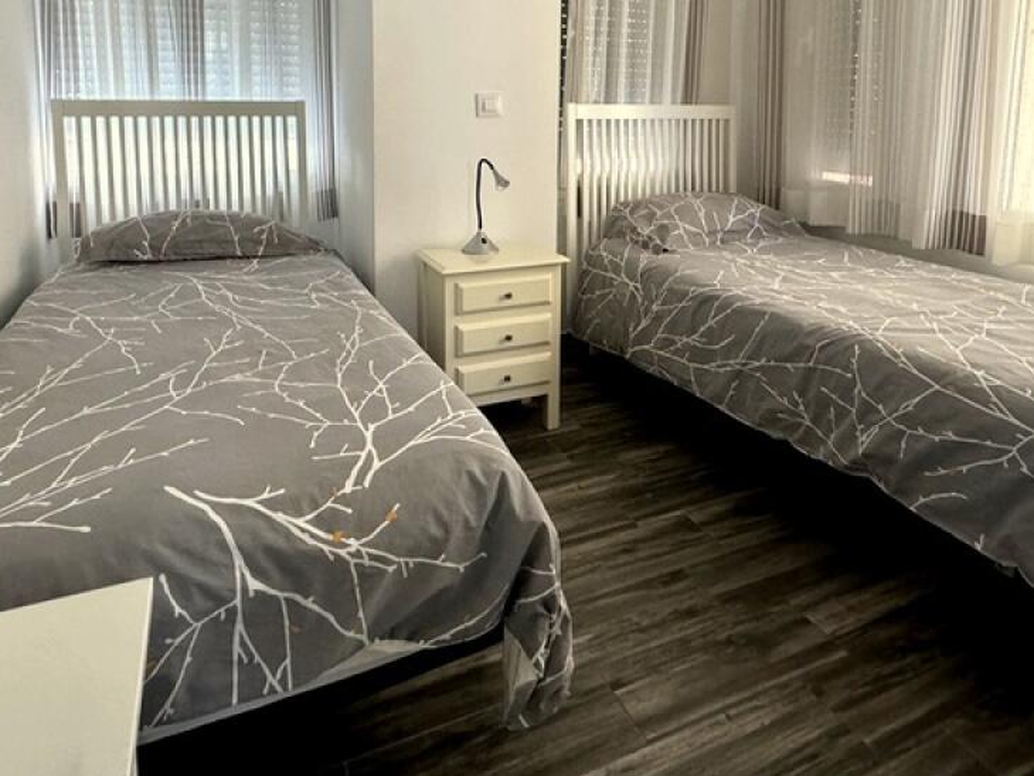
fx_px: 687
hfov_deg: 73.9
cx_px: 499
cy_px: 184
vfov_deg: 55.7
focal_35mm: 23
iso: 320
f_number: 2.2
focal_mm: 2.22
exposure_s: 1/99
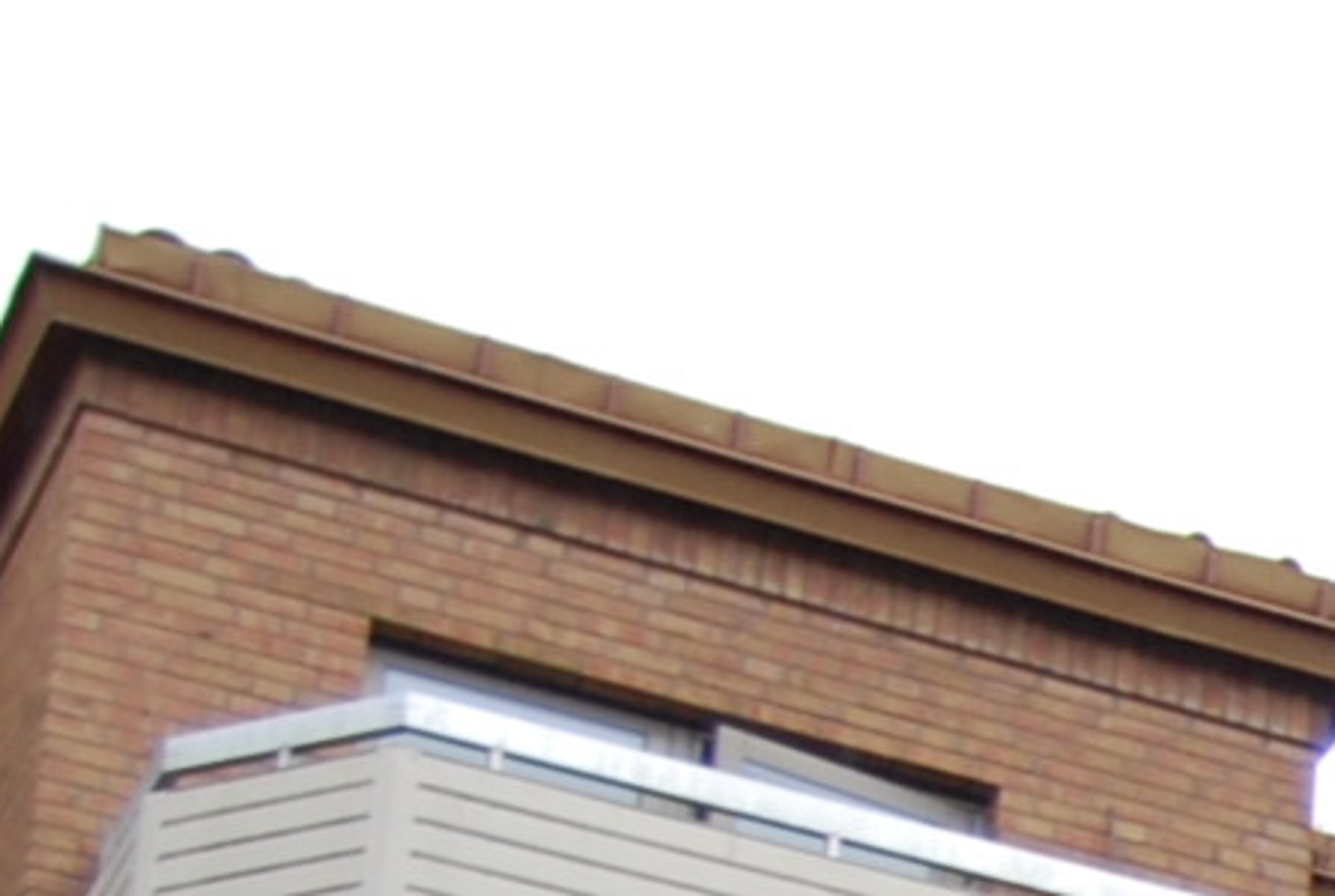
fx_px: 6503
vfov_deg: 7.2
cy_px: 2458
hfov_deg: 10.2
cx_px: 3193
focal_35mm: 175
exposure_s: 1/160
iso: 160
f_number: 3.5
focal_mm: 18
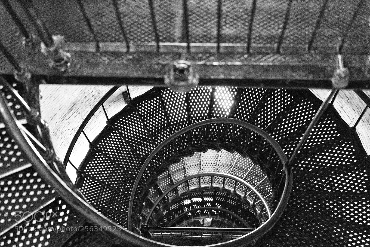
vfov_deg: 19.5
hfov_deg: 28.8
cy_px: 124
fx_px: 720
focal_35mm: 70
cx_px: 185
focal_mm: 70
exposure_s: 1/1250
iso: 12800
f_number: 2.8
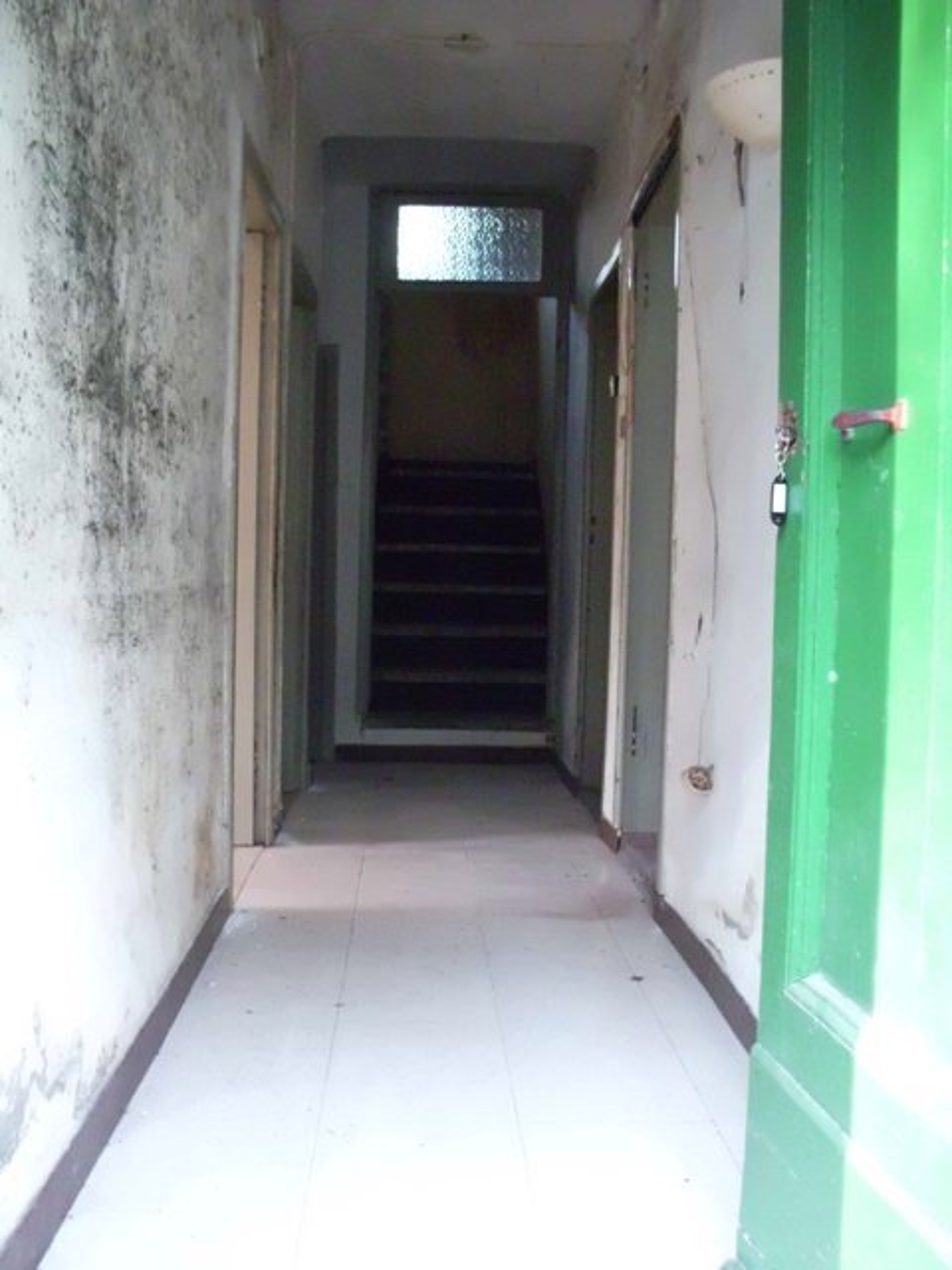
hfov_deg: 39.7
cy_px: 635
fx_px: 1320
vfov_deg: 51.4
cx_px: 476
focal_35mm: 36
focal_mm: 6.3
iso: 800
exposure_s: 1/60
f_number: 2.9
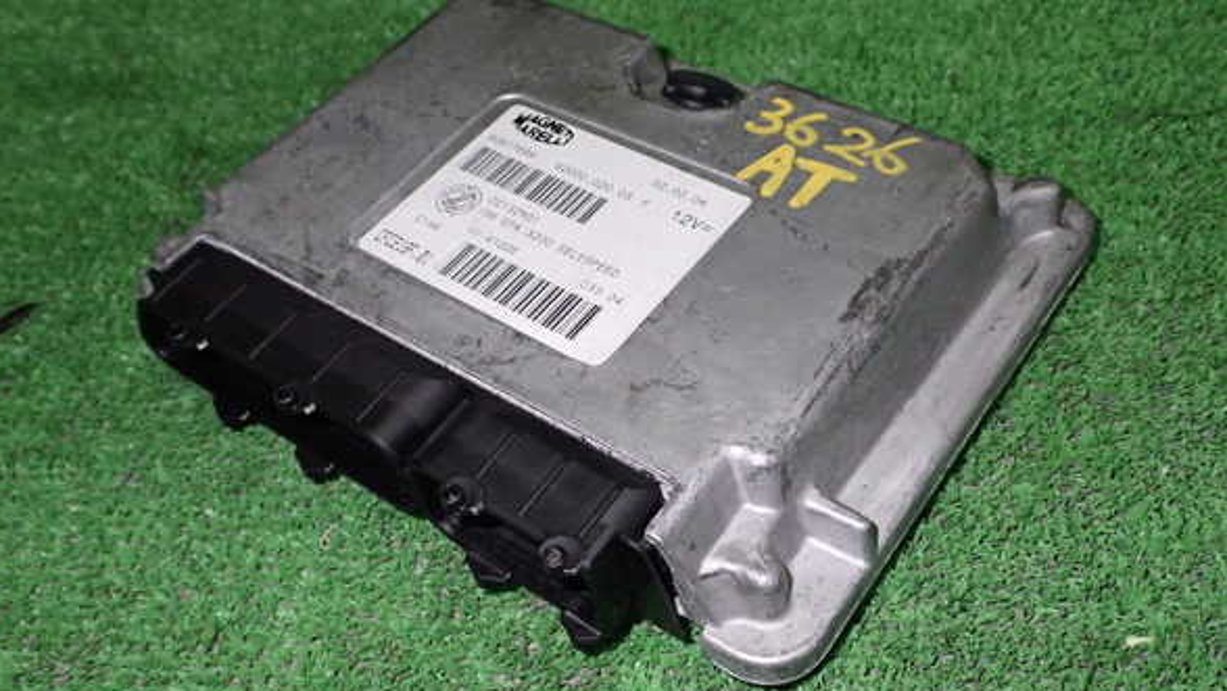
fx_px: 1302
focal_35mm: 40
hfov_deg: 50.5
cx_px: 605
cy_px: 319
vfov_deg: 29.7
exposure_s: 1/40
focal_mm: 6.37
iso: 500
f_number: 10
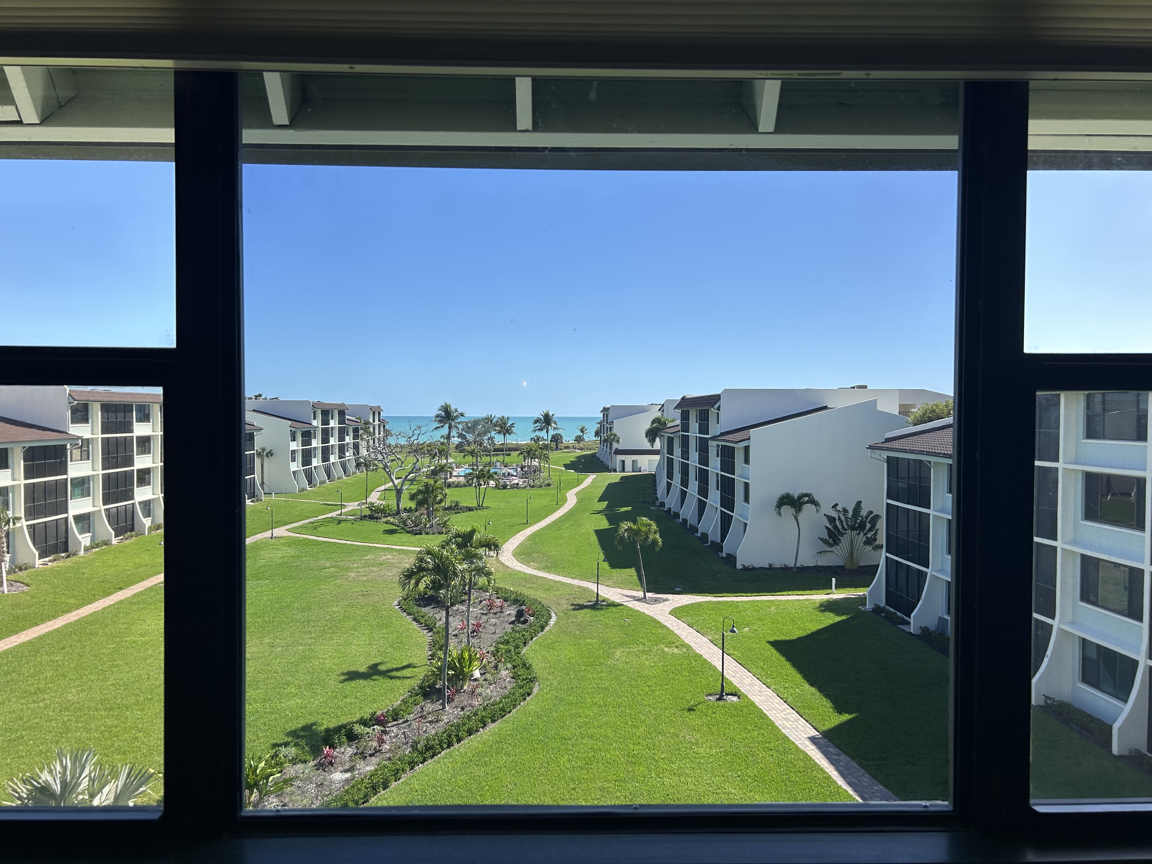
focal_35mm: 26
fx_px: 865
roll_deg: +0.0
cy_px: 432
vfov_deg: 53.1
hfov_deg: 67.3
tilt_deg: -2.6
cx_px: 576
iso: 50
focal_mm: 5.7
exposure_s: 1/1377
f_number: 1.5
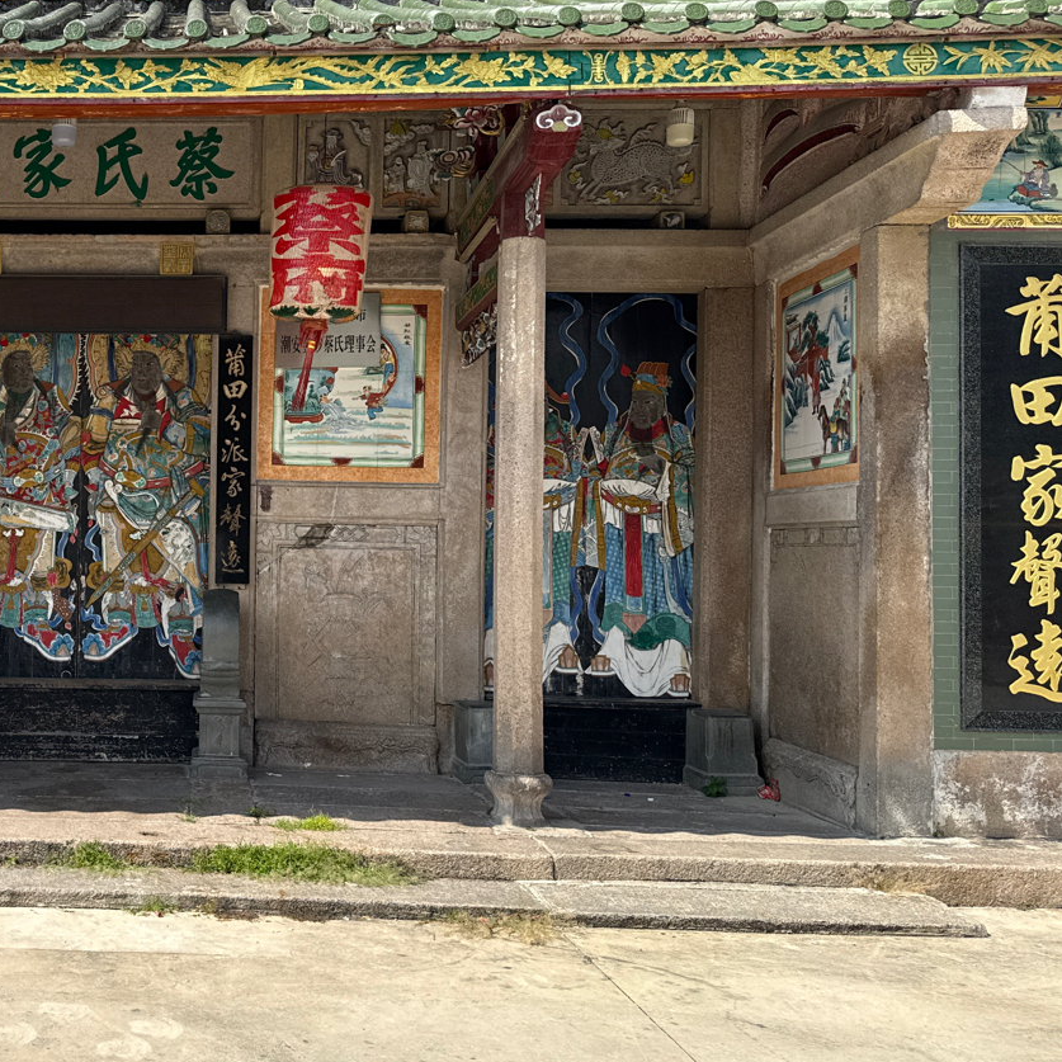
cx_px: 112
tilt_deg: +3.5
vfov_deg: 43.8
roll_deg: -0.4
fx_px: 1319
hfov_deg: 40.6
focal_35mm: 38
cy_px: 506
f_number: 1.78
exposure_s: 1/4167
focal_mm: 6.76
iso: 100
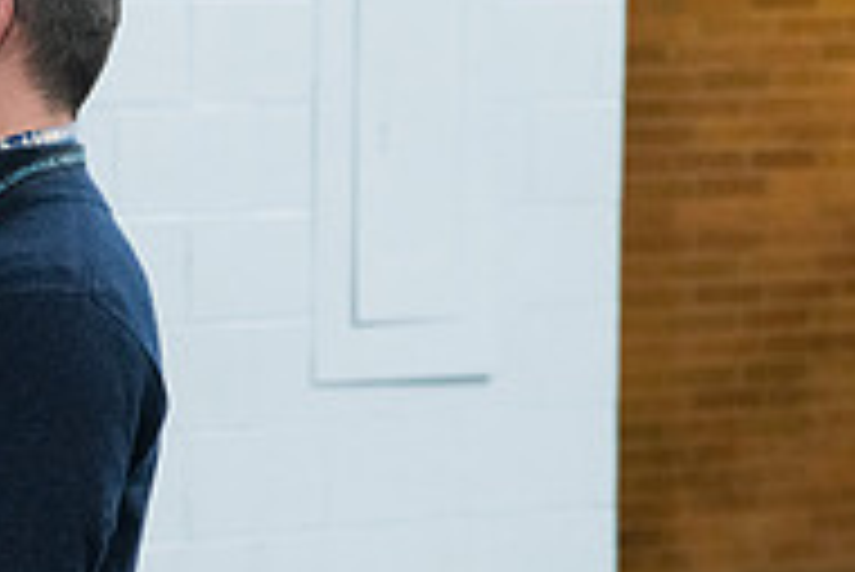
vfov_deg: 4.7
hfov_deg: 7.0
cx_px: -338
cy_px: 309
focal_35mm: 290
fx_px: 6893
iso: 4000
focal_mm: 95
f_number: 5.6
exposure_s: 1/250
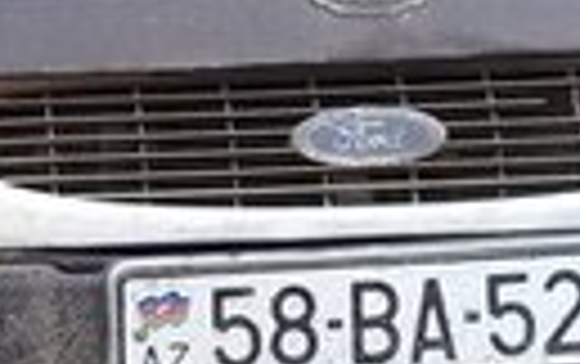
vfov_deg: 7.6
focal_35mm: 168
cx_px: -13
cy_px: -263
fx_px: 2659
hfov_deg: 12.3
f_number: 2.2
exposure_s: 1/140
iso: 50
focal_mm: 3.3
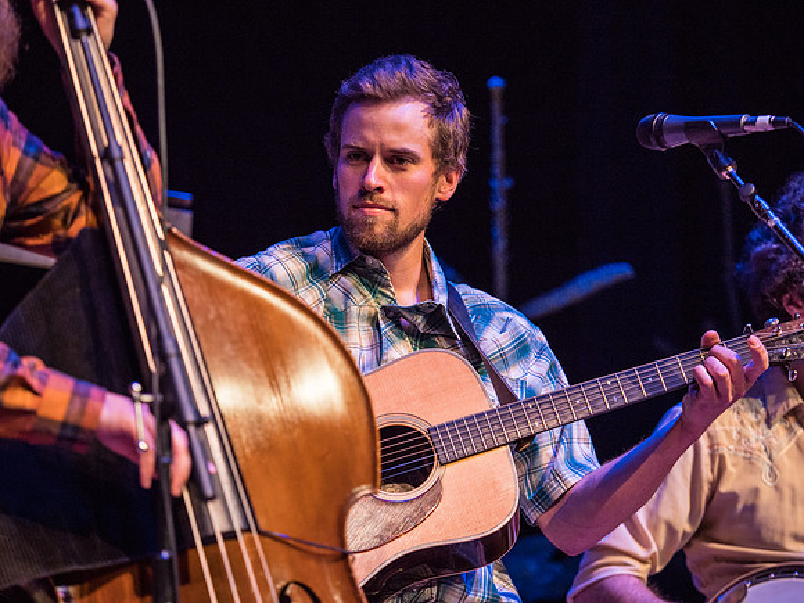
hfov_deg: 7.6
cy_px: 302
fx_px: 6039
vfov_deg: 5.7
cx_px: 402
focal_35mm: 260
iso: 640
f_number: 2.8
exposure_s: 1/200
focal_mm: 130
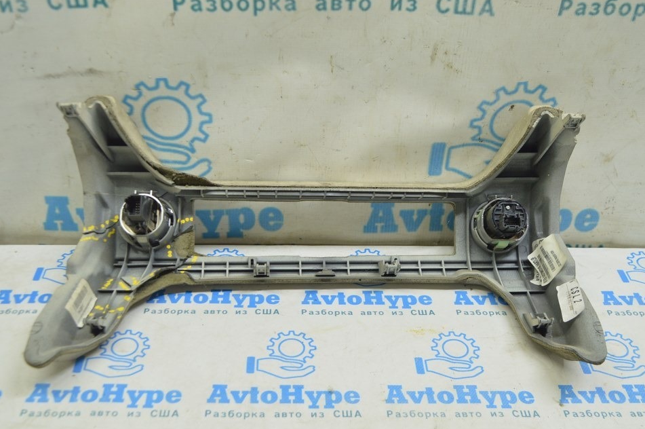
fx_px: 752
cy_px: 228
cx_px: 304
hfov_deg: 46.4
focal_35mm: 42
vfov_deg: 31.8
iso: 400
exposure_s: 1/20
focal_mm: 26
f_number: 5.6
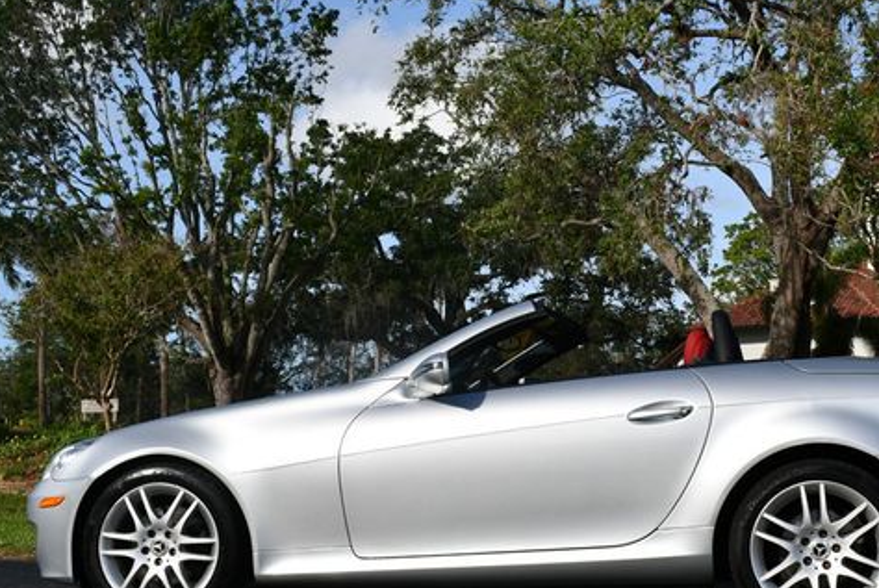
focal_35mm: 54
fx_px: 1320
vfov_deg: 25.1
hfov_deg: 36.6
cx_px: 554
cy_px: 315
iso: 100
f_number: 10
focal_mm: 20
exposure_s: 1/400
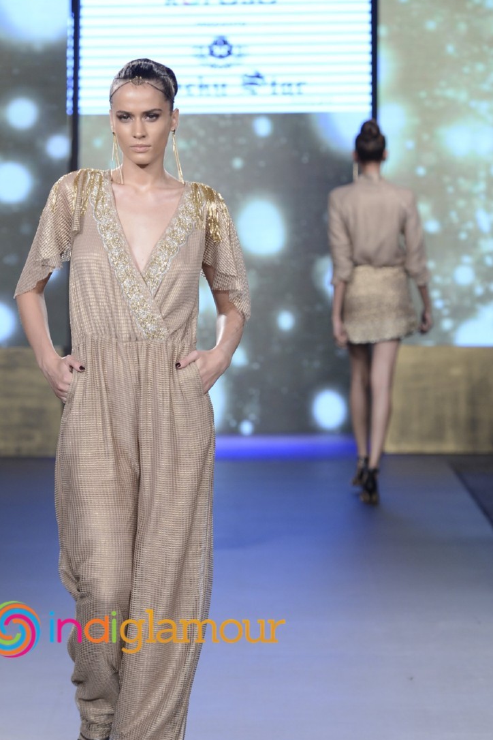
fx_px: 3389
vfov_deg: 12.4
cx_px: 134
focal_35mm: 165
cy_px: 426
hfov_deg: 8.3
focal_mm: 112
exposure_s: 1/250
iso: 800
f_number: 4.5
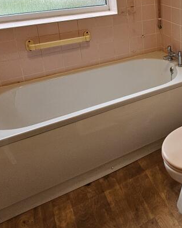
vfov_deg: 50.2
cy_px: 38
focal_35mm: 33
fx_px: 222
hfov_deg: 39.7
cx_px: 179
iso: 80
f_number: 2.2
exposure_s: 1/100
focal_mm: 2.2
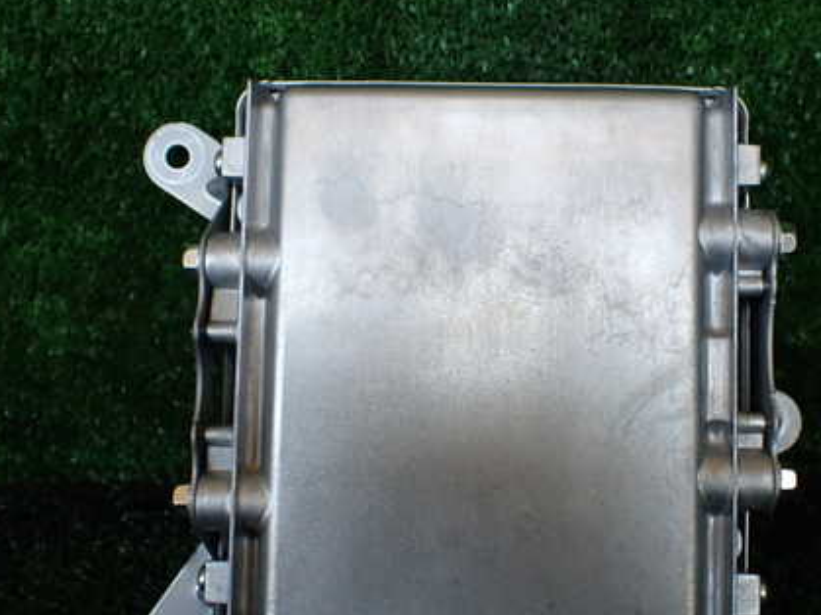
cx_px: 470
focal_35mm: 43
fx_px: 1020
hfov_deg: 43.7
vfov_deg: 33.5
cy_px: 366
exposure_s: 1/125
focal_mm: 5.4
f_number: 2.3
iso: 160
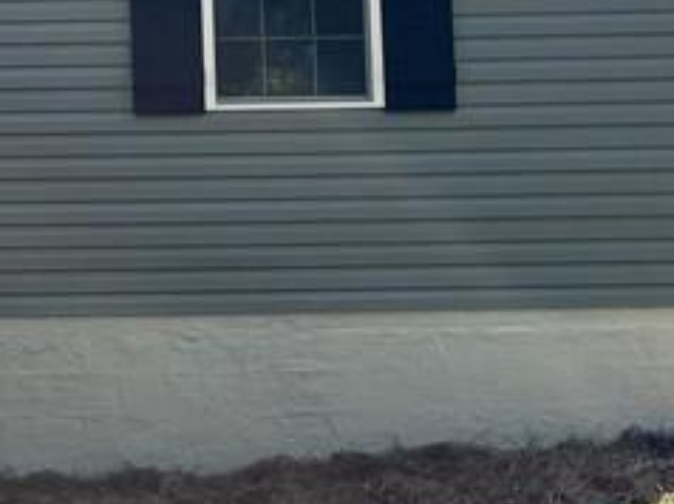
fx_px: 2179
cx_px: -317
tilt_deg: +3.8
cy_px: -57
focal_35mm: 112
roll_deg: +0.8
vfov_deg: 12.9
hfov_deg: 16.2
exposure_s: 1/3534
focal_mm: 5.96
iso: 50
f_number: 1.6
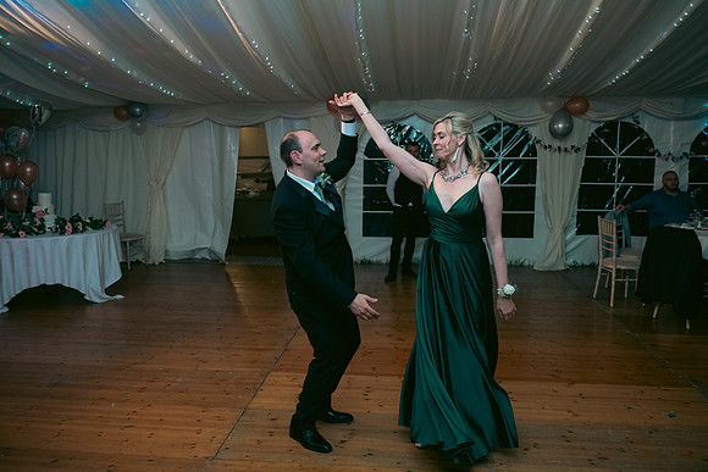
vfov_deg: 45.0
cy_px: 236
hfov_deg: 63.6
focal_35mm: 29
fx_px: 570
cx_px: 354
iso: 800
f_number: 3.5
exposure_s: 1/160
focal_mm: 29
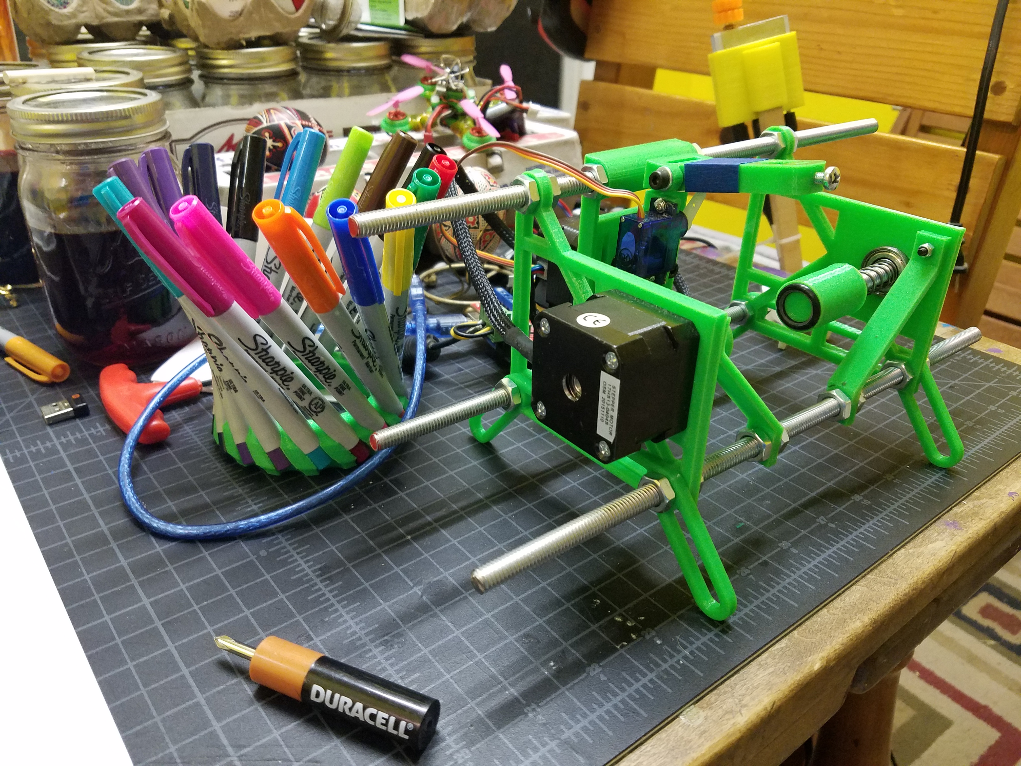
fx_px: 767
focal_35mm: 26
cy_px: 383
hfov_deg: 67.3
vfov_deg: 53.1
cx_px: 510
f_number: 1.7
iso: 250
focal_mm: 4.2
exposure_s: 1/15
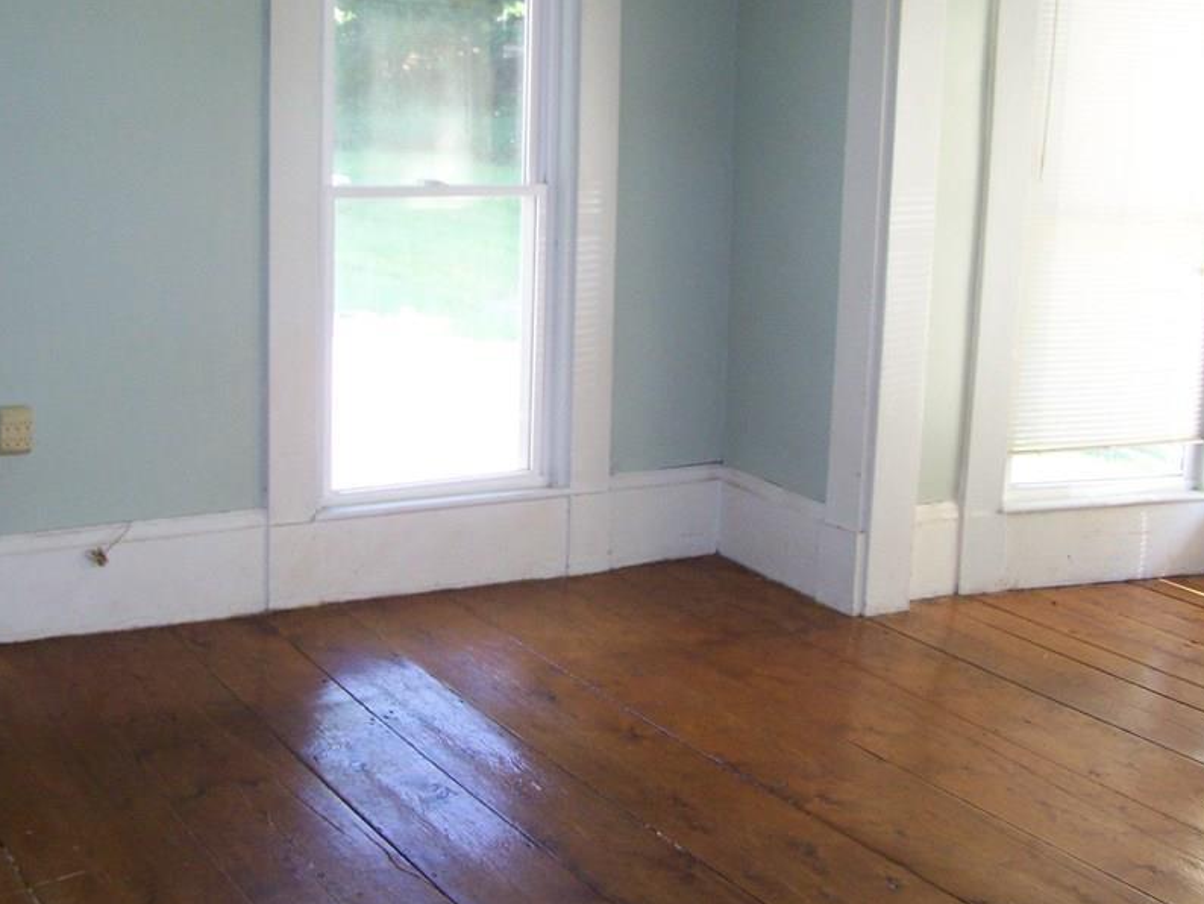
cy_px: 385
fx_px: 1705
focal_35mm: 49
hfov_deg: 38.8
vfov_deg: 29.7
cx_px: 497
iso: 160
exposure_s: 1/60
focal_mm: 6.3
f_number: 2.8
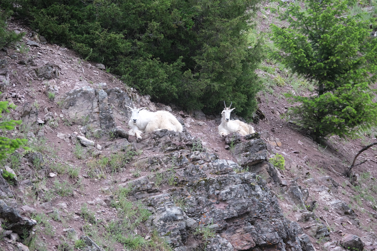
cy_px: 126
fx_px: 2126
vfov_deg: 6.8
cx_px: 188
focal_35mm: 203
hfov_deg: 10.1
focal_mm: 135
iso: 1250
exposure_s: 1/200
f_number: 5.6
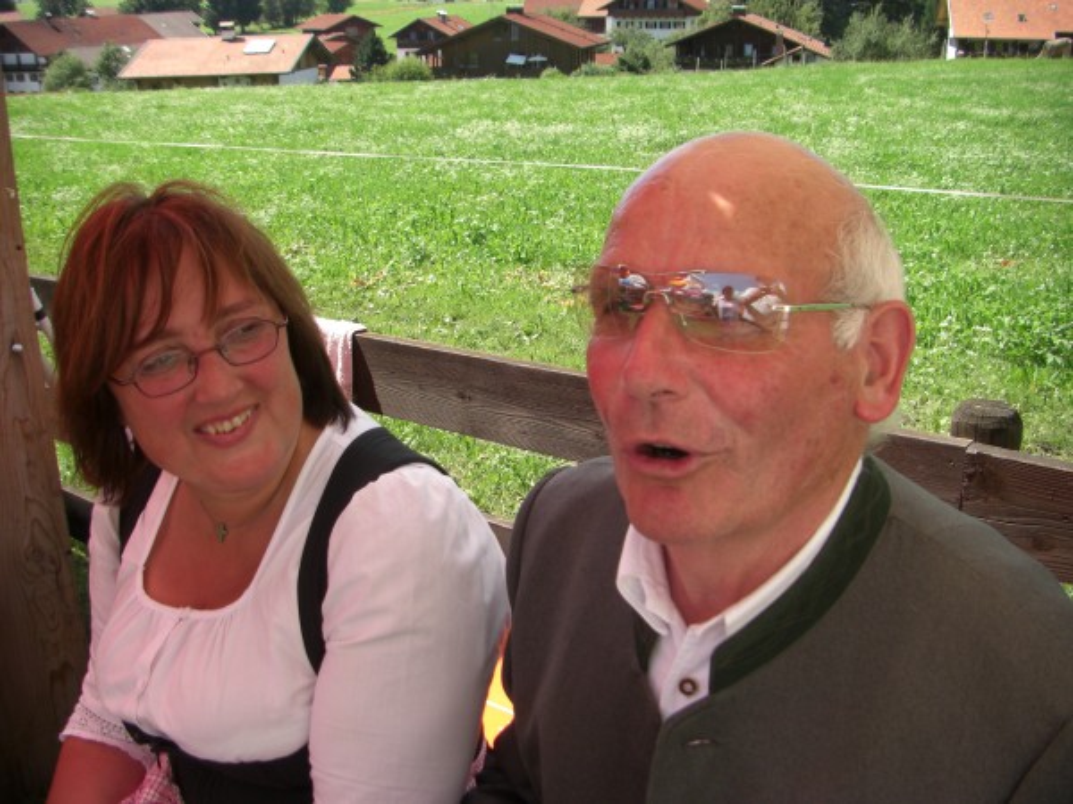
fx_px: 1178
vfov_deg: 37.7
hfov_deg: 49.0
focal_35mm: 38
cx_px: 536
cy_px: 402
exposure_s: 1/320
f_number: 3.4
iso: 64
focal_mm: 6.3
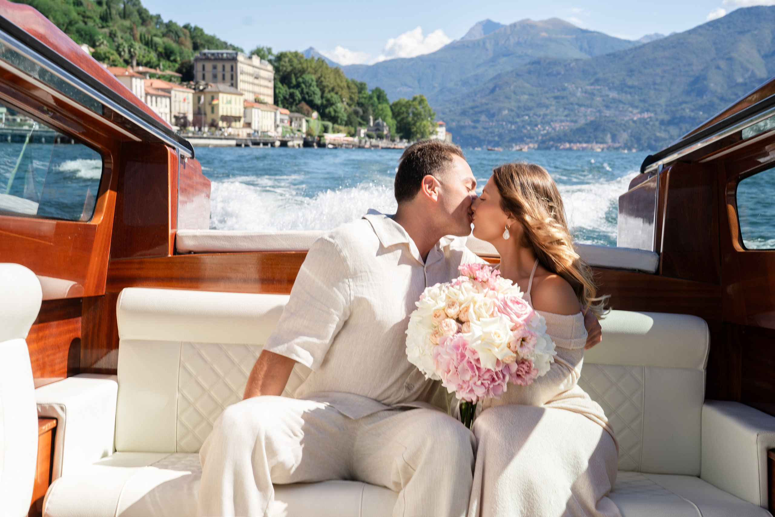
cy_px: 258
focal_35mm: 46
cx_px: 388
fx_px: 990
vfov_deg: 29.2
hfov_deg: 42.7
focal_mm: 46
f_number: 7.1
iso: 100
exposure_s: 1/250
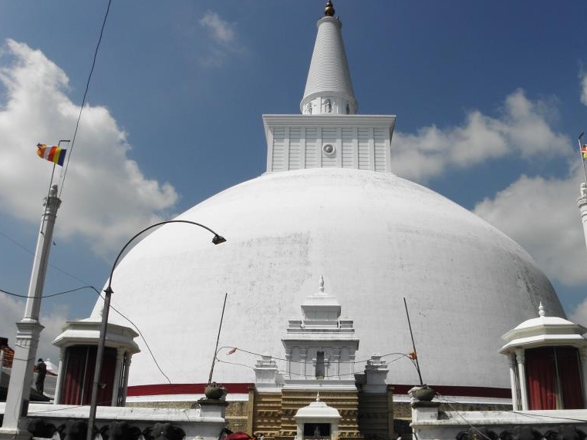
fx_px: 594
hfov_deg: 52.6
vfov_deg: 40.7
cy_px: 237
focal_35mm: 35
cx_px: 312
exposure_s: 1/800
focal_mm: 4.6
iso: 64
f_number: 5.6
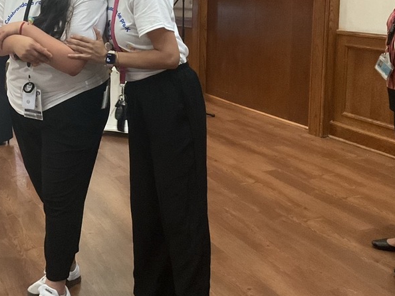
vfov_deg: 28.5
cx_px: 98
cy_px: 63
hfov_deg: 37.3
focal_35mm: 50
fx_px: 570
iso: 500
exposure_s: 1/30
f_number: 1.8
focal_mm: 3
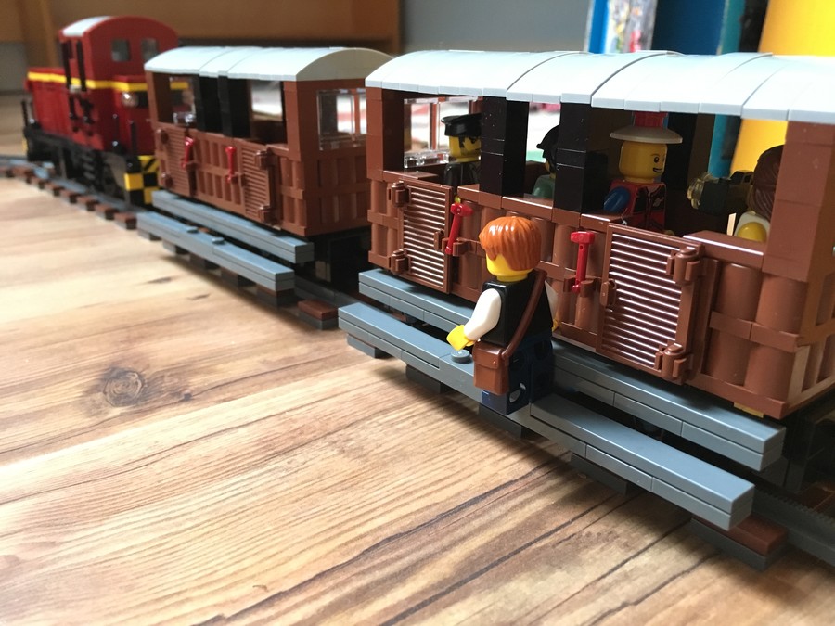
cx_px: 418
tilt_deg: -20.3
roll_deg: +0.6
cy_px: 313
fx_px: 700
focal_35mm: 29
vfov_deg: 48.2
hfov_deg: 61.7
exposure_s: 1/17
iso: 250
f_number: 2.2
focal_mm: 4.15
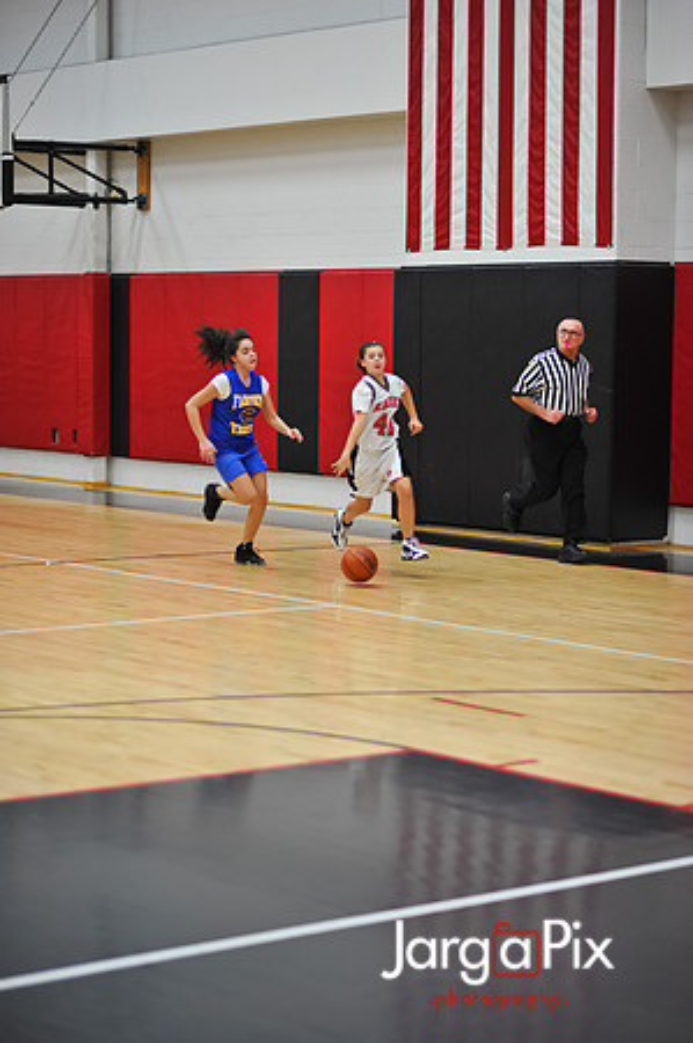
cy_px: 522
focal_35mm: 85
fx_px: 2460
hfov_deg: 16.0
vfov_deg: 23.9
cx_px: 346
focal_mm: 85
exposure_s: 1/500
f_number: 2
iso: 1000
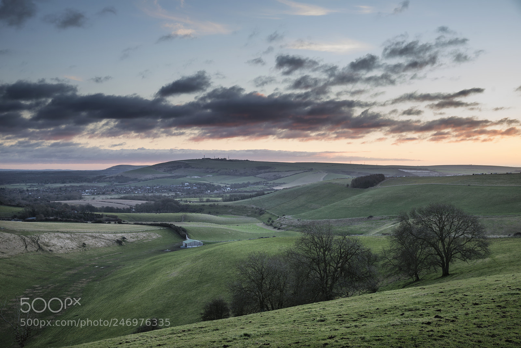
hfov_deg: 41.1
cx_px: 260
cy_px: 174
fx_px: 695
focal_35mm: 48
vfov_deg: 28.1
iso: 250
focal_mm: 48
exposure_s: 1/30
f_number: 8
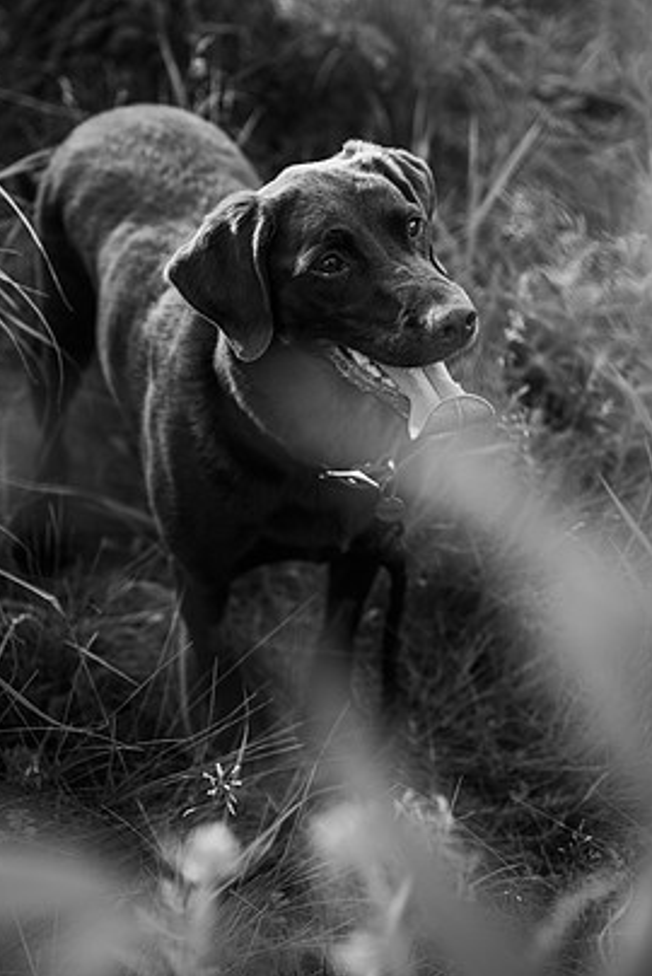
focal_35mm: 69
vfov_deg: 29.2
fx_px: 1871
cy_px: 459
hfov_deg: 19.8
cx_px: 326
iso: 250
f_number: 3.2
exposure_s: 1/400
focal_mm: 62
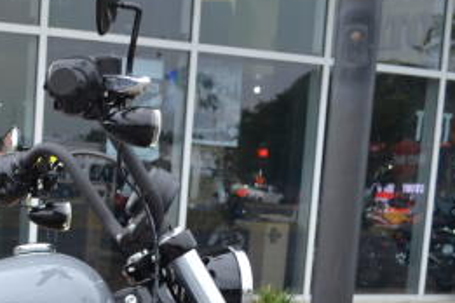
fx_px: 1163
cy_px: 410
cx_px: -120
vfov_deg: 14.2
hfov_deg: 20.4
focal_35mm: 92
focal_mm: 20
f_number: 5.6
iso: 180
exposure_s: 1/125
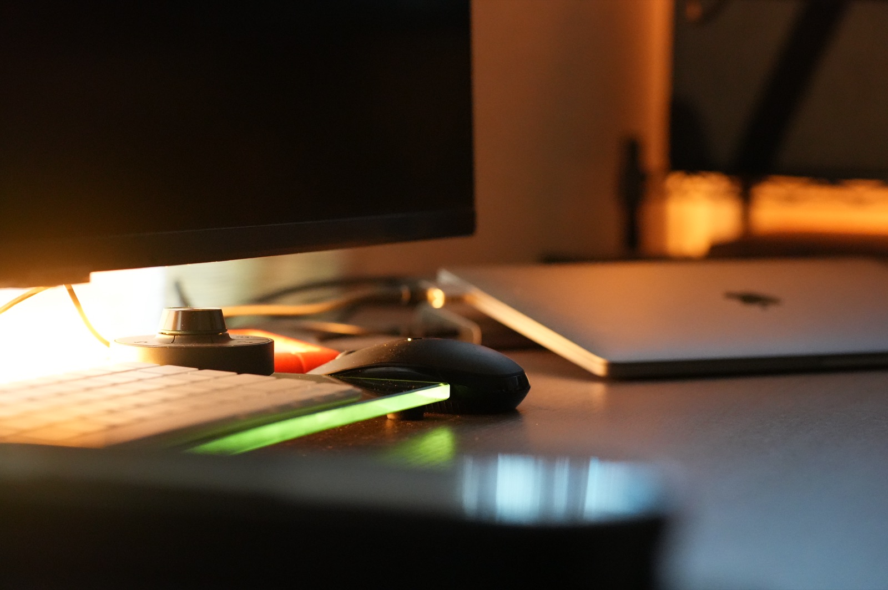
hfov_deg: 24.2
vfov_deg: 16.2
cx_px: 444
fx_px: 2070
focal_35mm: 84
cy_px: 295
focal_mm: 56
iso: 5000
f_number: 2.8
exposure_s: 1/40
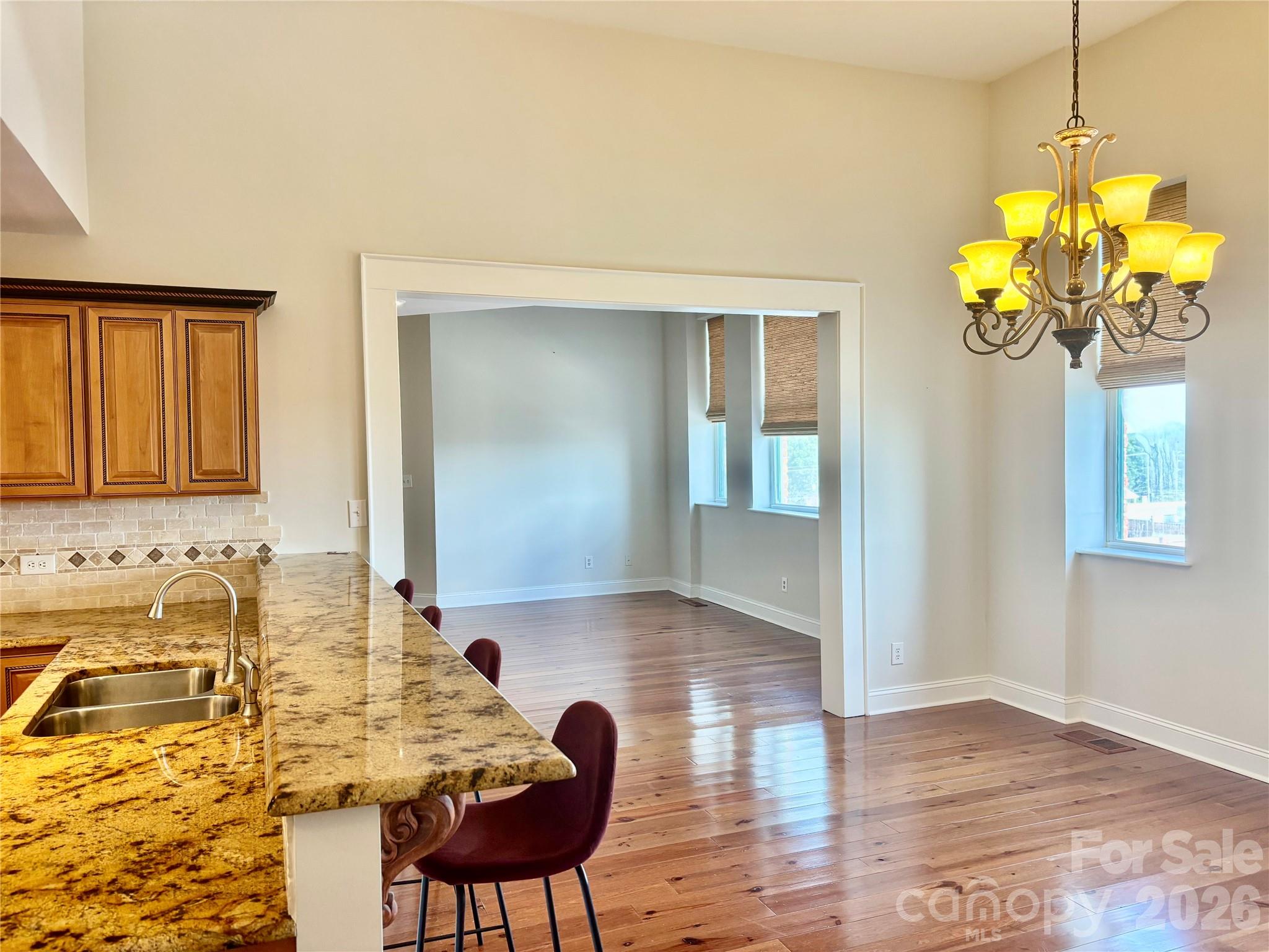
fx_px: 953
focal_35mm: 26
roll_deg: +0.9
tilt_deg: -2.0
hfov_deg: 67.3
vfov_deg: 53.1
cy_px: 476
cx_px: 634
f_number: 1.6
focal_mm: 5.96
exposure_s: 1/120
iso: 100
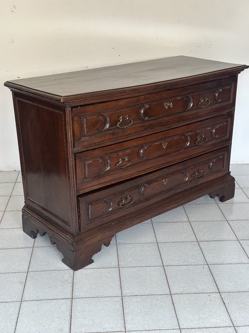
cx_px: 124
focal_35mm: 48
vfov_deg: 39.7
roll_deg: +0.0
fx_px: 460
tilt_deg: -21.1
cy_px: 166
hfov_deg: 30.3
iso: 250
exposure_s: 1/60
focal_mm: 6.86
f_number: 1.78
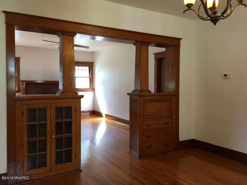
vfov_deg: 48.2
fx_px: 207
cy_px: 92
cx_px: 124
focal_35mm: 29
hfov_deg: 61.7
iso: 40
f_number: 2.2
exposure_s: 1/30
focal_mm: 4.15
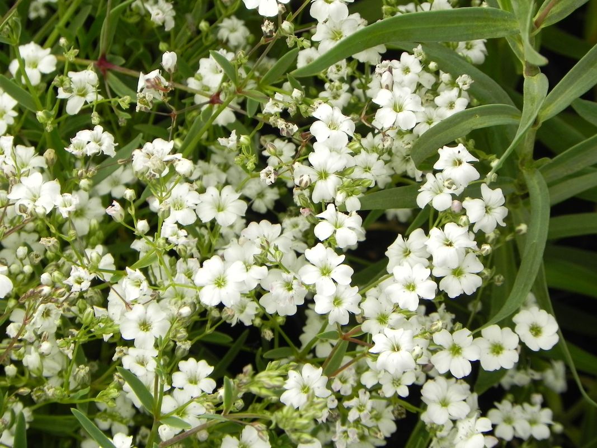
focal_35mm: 291
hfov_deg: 6.8
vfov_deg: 5.1
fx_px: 5018
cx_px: 298
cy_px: 224
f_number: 5
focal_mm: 51.8
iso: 160
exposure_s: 1/200
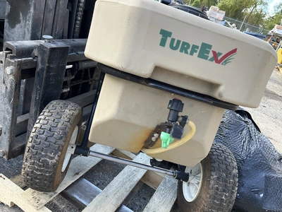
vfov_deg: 48.2
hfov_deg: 61.7
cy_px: 106
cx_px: 141
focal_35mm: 29
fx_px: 236
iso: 20
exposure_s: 1/126
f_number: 1.8
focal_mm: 3
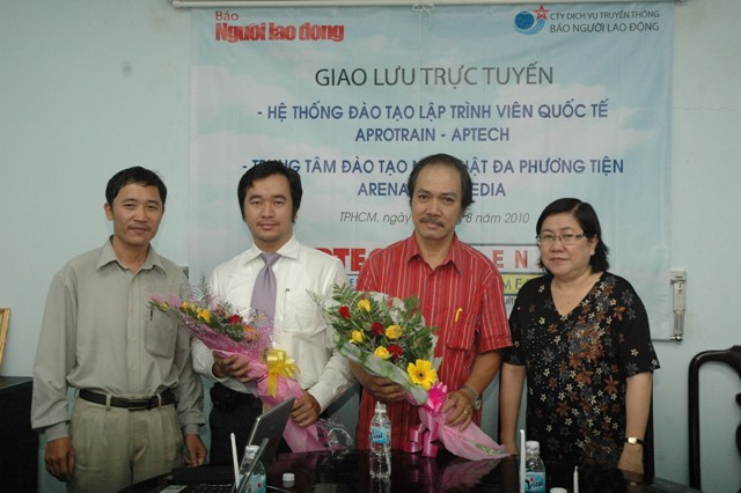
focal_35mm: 57
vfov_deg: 23.8
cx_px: 370
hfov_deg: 35.1
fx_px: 1173
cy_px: 246
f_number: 7.1
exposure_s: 1/60
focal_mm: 38
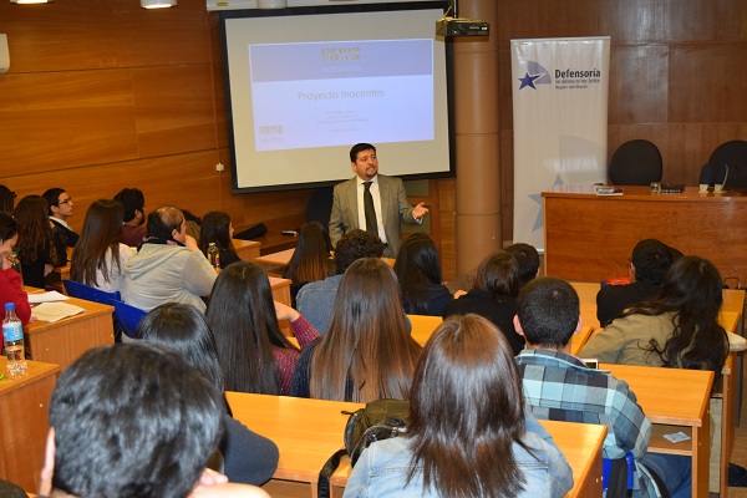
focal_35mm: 48
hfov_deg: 41.1
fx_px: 996
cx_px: 374
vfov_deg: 28.1
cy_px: 249
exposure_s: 1/80
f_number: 4.5
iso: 800
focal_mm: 32
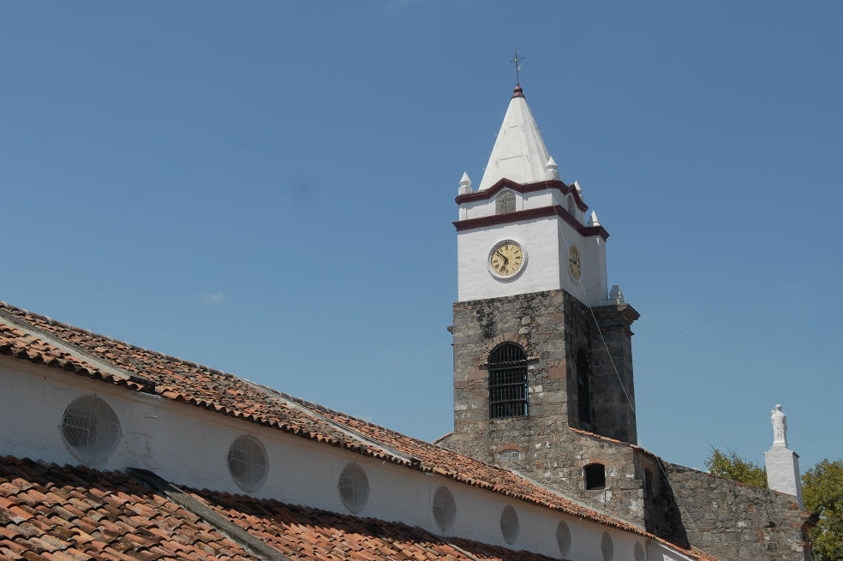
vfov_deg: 28.0
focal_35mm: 48
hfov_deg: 41.1
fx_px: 1123
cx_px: 422
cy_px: 280
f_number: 4.5
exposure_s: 1/1000
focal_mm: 32
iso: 100
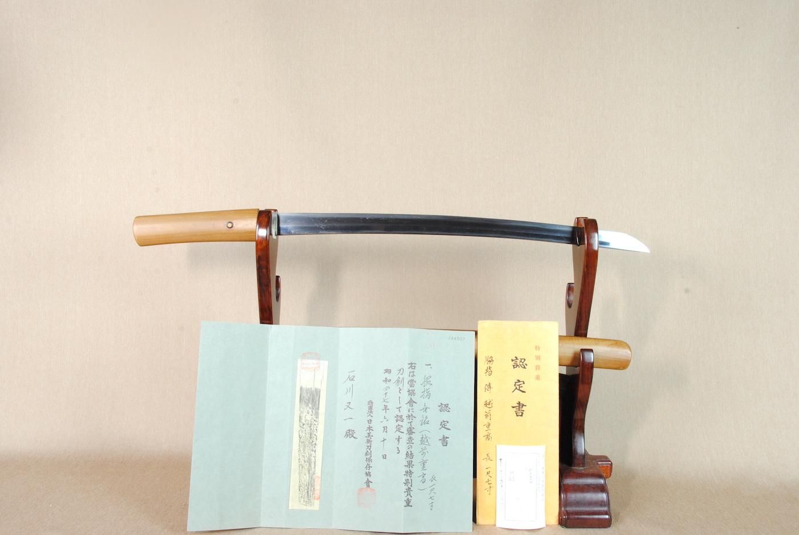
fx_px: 733
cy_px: 268
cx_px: 400
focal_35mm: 33
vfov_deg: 40.1
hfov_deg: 57.2
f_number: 11
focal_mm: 22
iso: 400
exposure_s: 1/2
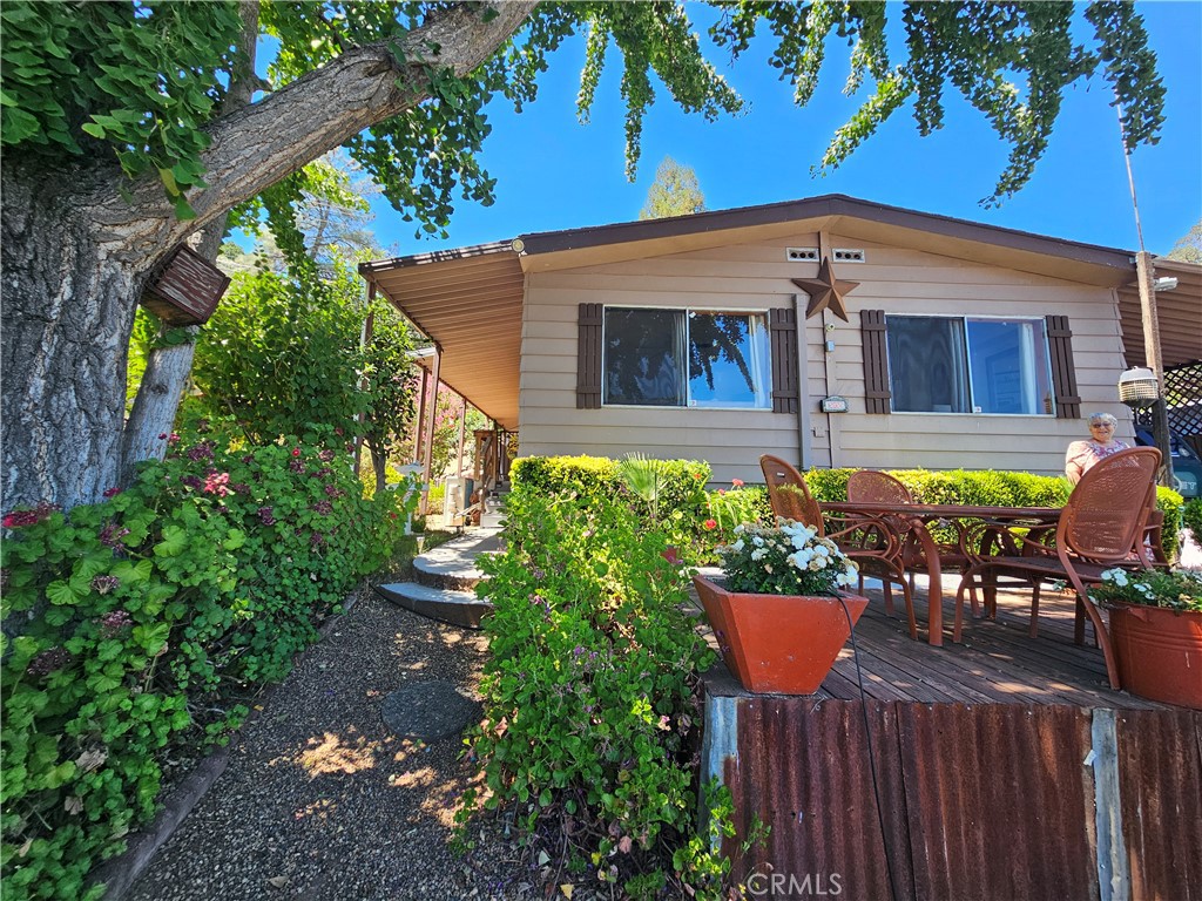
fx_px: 451
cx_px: 601
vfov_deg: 89.9
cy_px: 450
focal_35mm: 13
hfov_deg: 106.2
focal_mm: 2.2
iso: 50
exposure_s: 1/234
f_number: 2.2
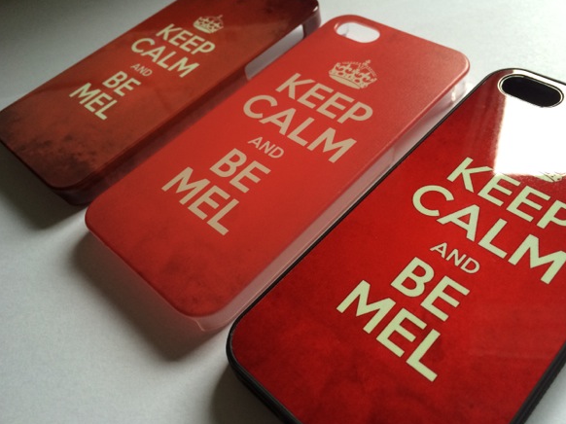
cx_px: 295
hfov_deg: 55.4
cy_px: 194
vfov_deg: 42.9
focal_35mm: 33
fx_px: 539
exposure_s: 1/30
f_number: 2.2
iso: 80
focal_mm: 4.12
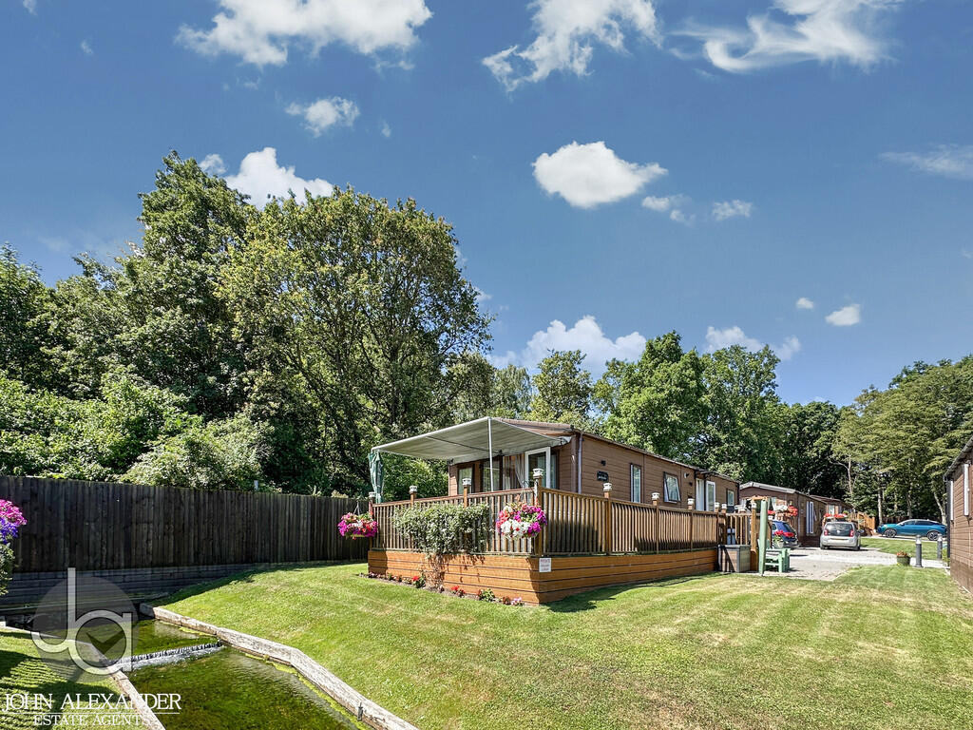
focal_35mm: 14
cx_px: 486
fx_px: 394
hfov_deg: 102.1
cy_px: 365
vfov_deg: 85.7
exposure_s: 1/463
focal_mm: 2.22
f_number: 2.2
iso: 40
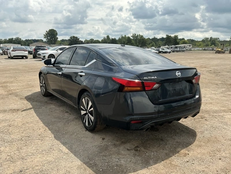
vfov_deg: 49.7
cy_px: 87
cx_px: 116
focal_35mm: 28
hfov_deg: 63.4
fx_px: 187
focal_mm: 3
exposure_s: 1/1675
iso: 25
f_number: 1.8
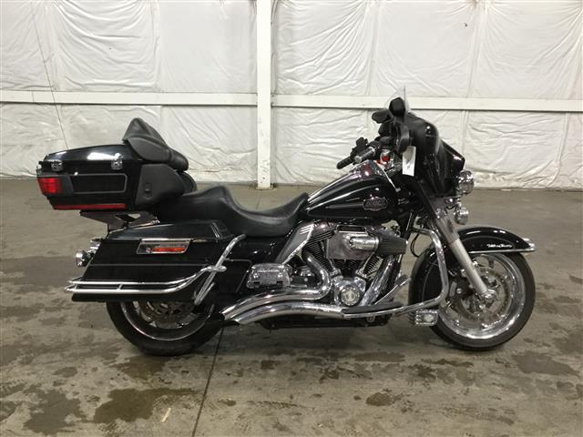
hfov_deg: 58.4
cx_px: 292
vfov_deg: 45.4
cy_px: 218
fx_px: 522
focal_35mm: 31
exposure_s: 1/30
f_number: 2.4
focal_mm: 3.3
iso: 100
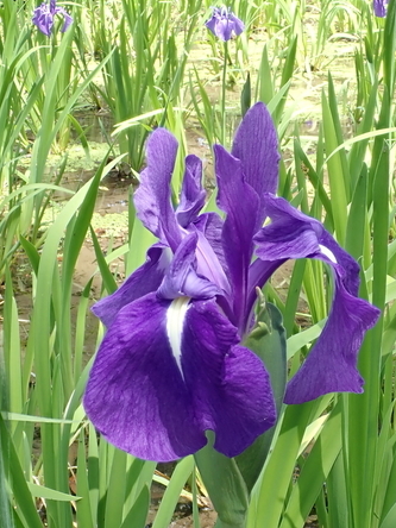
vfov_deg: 35.2
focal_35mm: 54
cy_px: 350
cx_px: 263
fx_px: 824
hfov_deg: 26.9
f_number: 4
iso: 160
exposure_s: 1/160
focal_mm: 7.34
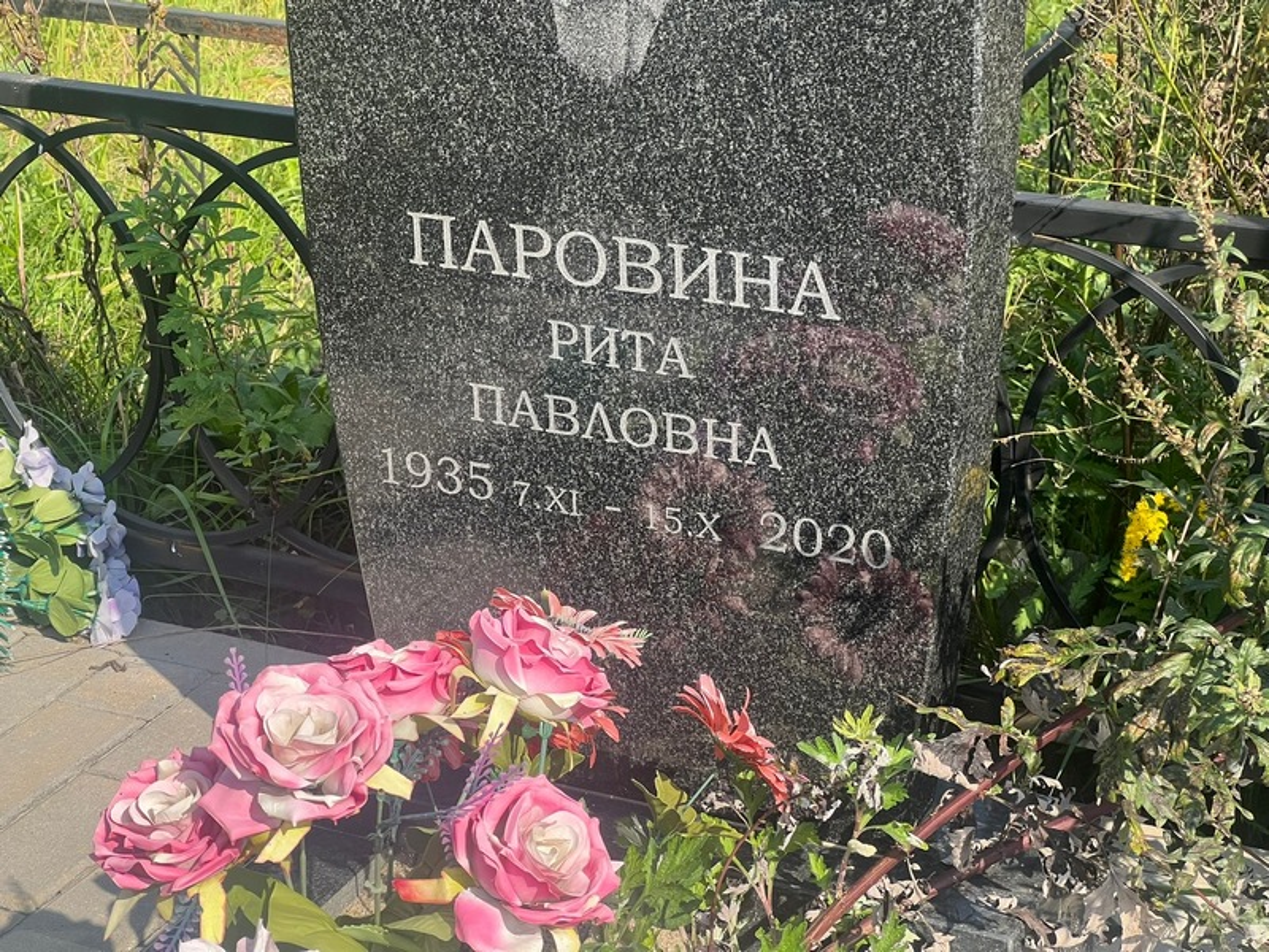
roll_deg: +2.2
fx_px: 2823
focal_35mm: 77
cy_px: 476
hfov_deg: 25.3
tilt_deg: -27.3
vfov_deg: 19.1
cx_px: 634
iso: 25
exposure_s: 1/311
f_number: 2.8
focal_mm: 9
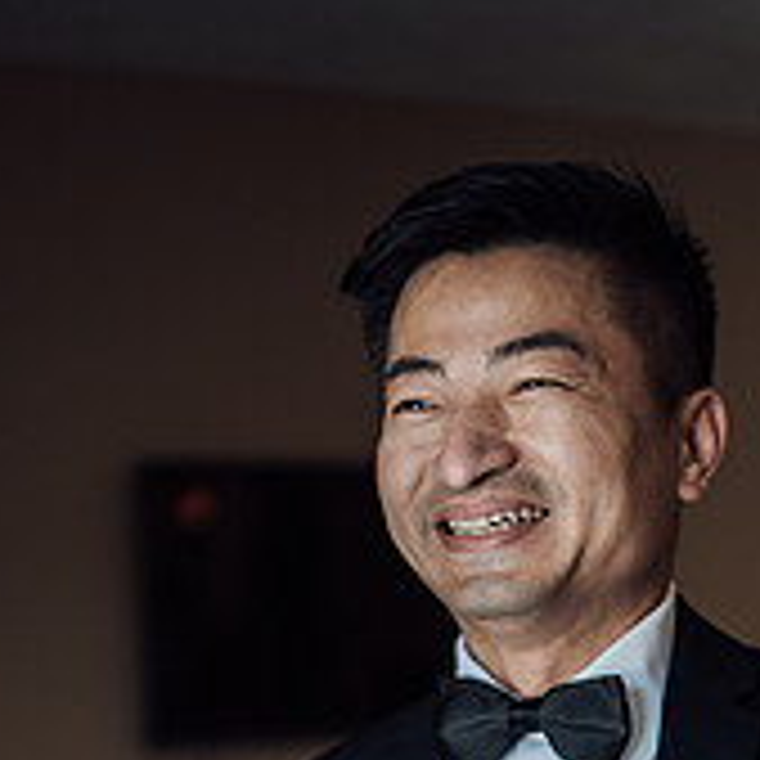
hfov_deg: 21.9
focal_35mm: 79
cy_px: 962
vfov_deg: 20.2
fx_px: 1962
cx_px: 459
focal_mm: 35
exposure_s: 1/640
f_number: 1.4
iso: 320
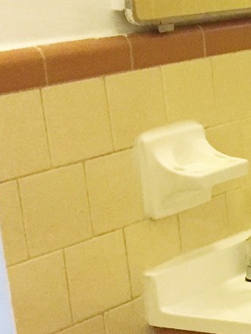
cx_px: 585
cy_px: 196
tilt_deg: -13.5
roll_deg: +0.2
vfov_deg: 17.0
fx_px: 1121
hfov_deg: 11.0
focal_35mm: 116
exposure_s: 1/30
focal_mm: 4.15
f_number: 2.2
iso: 250
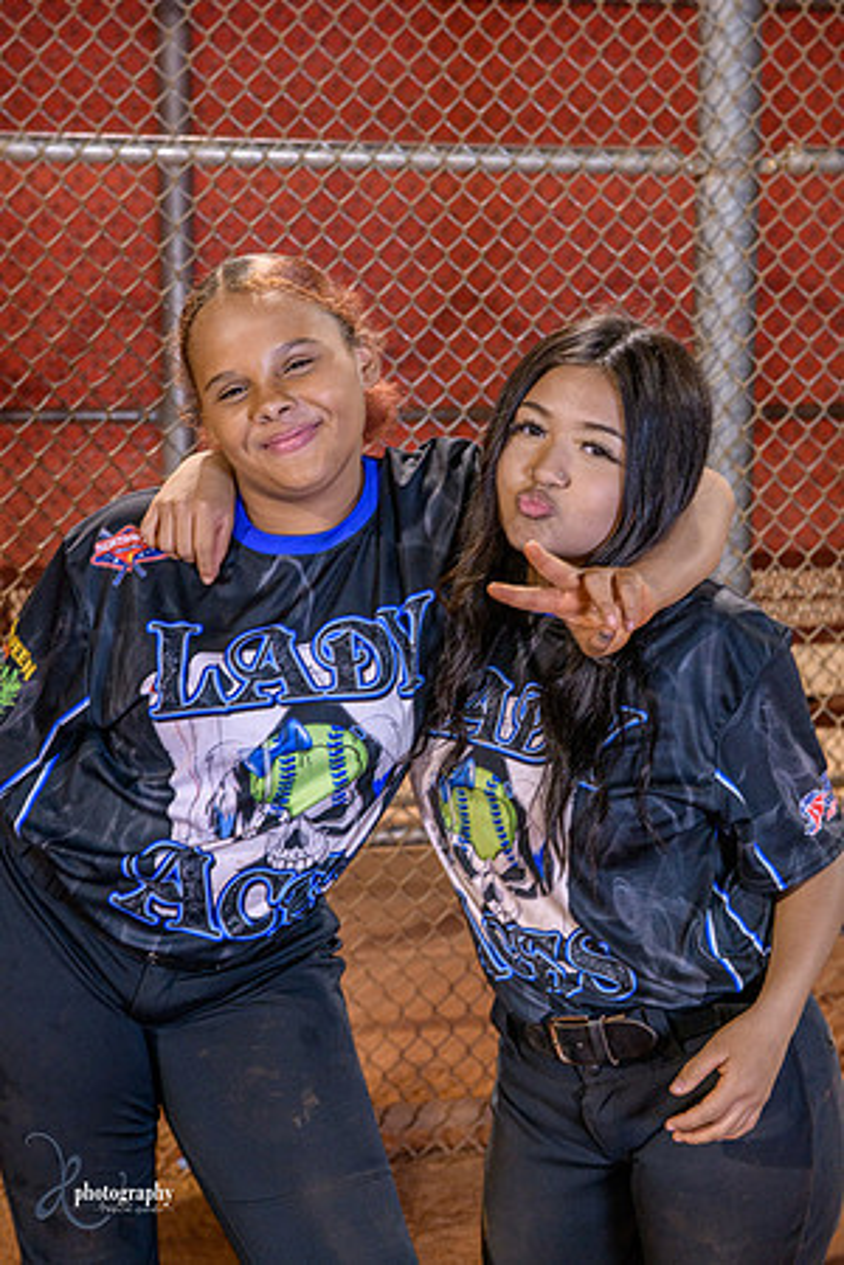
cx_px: 422
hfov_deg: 21.9
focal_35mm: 62
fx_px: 2180
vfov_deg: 32.4
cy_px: 632
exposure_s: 1/80
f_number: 5
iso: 2000
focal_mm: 62
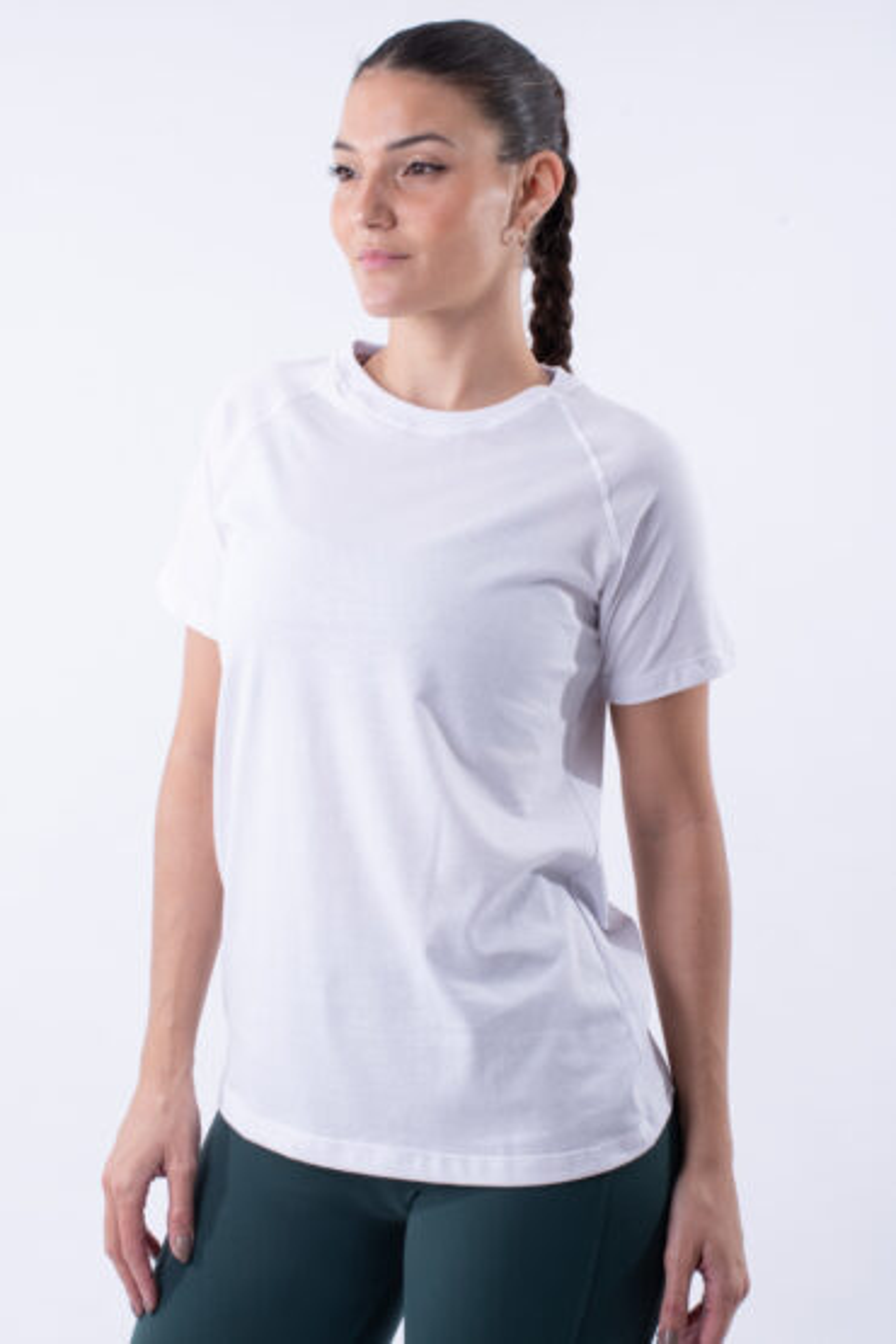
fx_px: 2501
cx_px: 448
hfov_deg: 20.3
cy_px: 672
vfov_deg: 30.1
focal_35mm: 67
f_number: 14
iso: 160
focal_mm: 45
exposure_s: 1/160
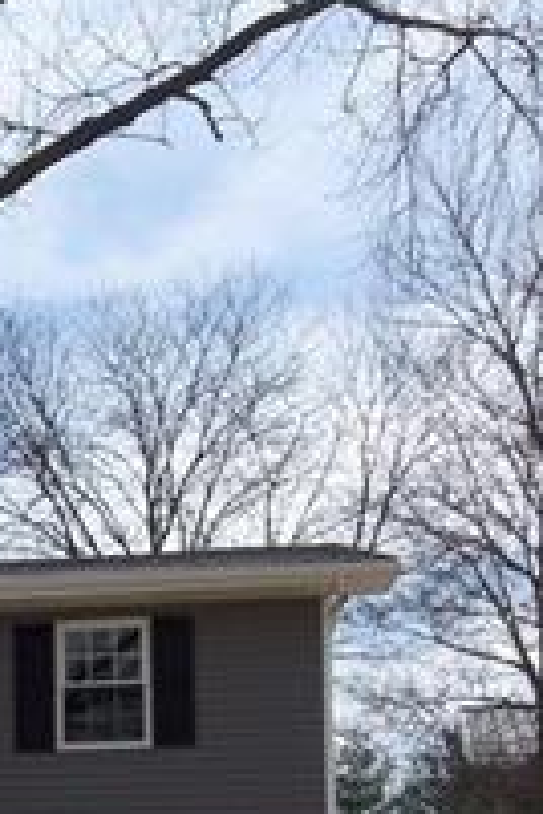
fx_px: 1719
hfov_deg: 15.7
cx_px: -389
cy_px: 863
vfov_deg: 25.0
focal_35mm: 76
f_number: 5.6
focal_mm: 3.8
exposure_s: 1/250
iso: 50
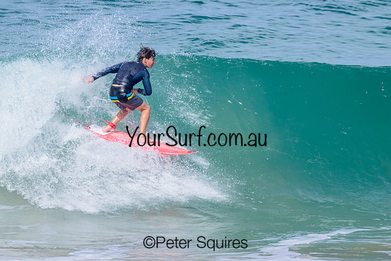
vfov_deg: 1.3
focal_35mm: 1095
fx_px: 11890
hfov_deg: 1.9
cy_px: 118
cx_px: 183
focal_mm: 800
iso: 800
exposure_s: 1/2000
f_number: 11
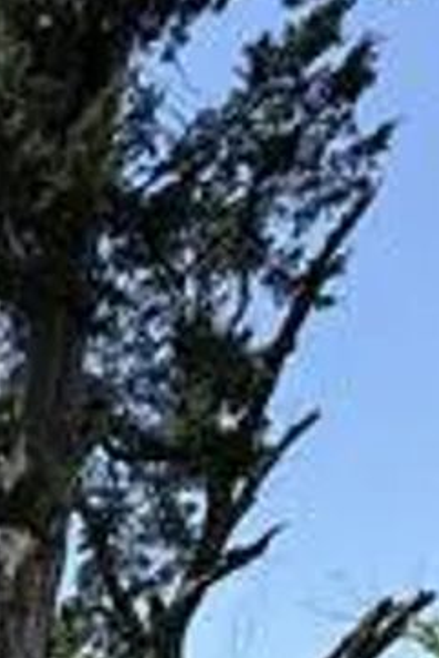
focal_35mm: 55
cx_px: -370
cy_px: 1124
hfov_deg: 18.6
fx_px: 1005
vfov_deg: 23.3
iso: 40
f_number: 2.2
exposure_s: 1/956
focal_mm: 2.22
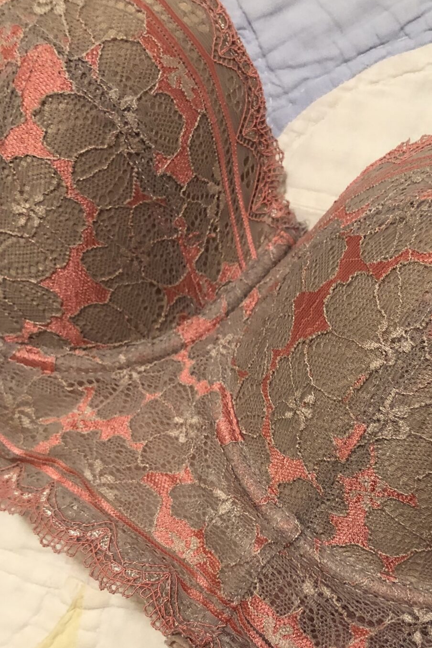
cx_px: 336
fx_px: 792
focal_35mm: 44
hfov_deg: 29.9
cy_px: 432
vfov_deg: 43.9
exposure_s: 1/15
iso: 64
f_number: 1.8
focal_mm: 3.99
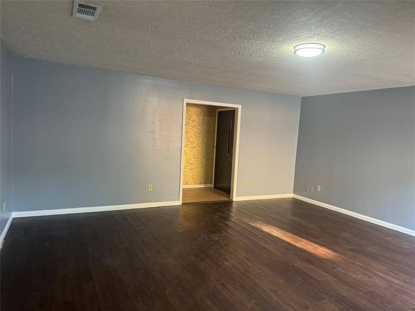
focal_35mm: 24
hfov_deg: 71.6
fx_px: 288
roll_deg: -3.0
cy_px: 156
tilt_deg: -5.9
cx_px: 208
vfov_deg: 56.8
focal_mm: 6.76
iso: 500
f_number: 1.78
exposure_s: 1/60
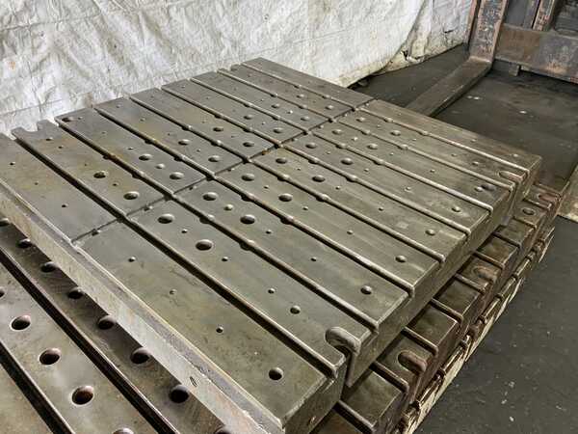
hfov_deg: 61.7
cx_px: 289
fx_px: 484
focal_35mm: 29
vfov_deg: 48.2
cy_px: 217
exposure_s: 1/60
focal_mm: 3
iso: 100
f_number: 1.8
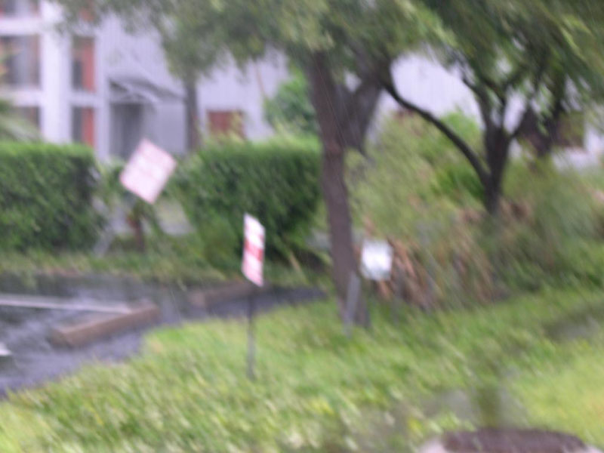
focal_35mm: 87
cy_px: 226
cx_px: 302
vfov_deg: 17.0
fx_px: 1518
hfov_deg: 22.5
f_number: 4.4
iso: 100
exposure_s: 1/30
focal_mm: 18.4
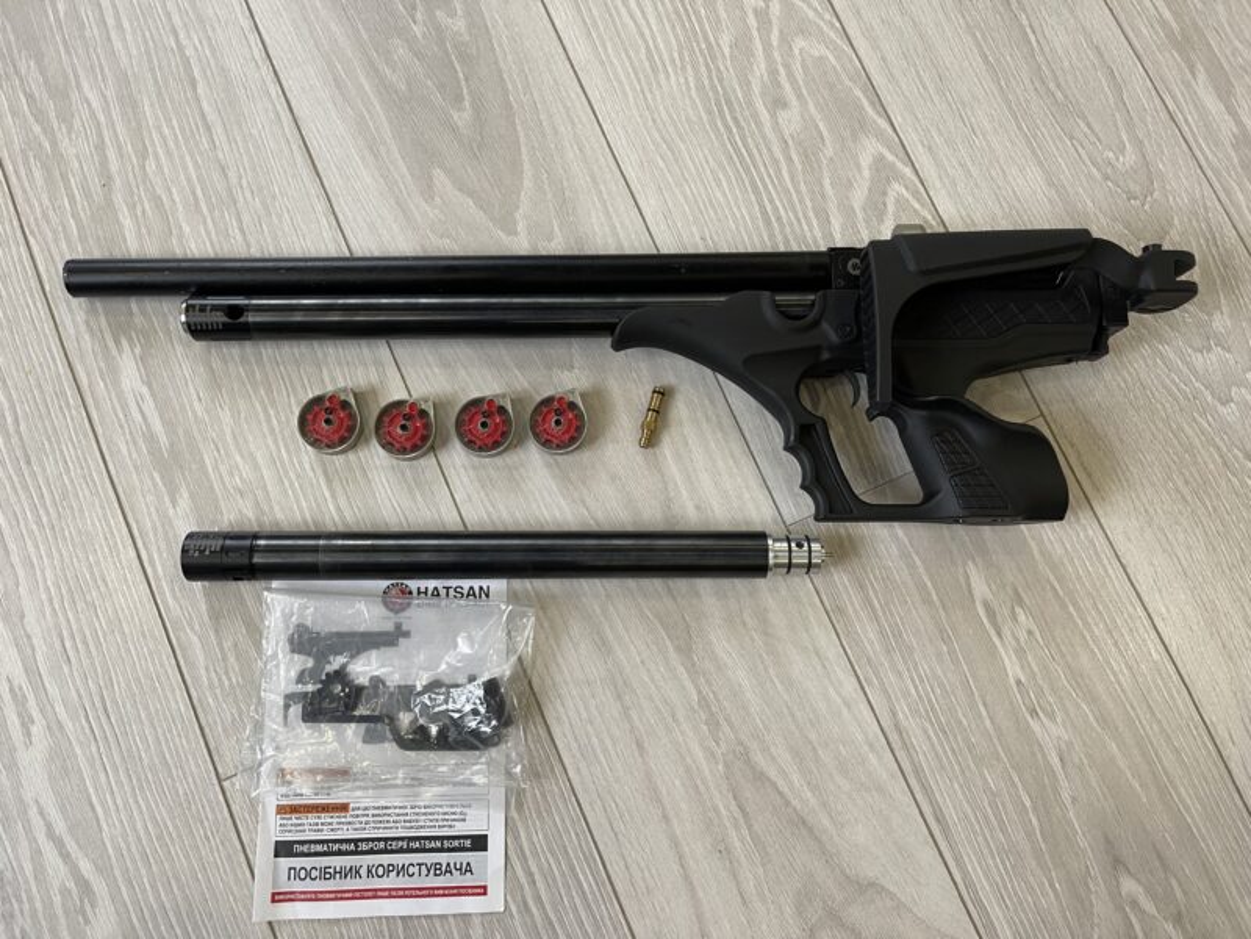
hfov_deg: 69.4
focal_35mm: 25
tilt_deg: -79.1
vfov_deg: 54.9
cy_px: 470
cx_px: 626
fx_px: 903
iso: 100
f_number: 1.6
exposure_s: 1/50
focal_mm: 5.1
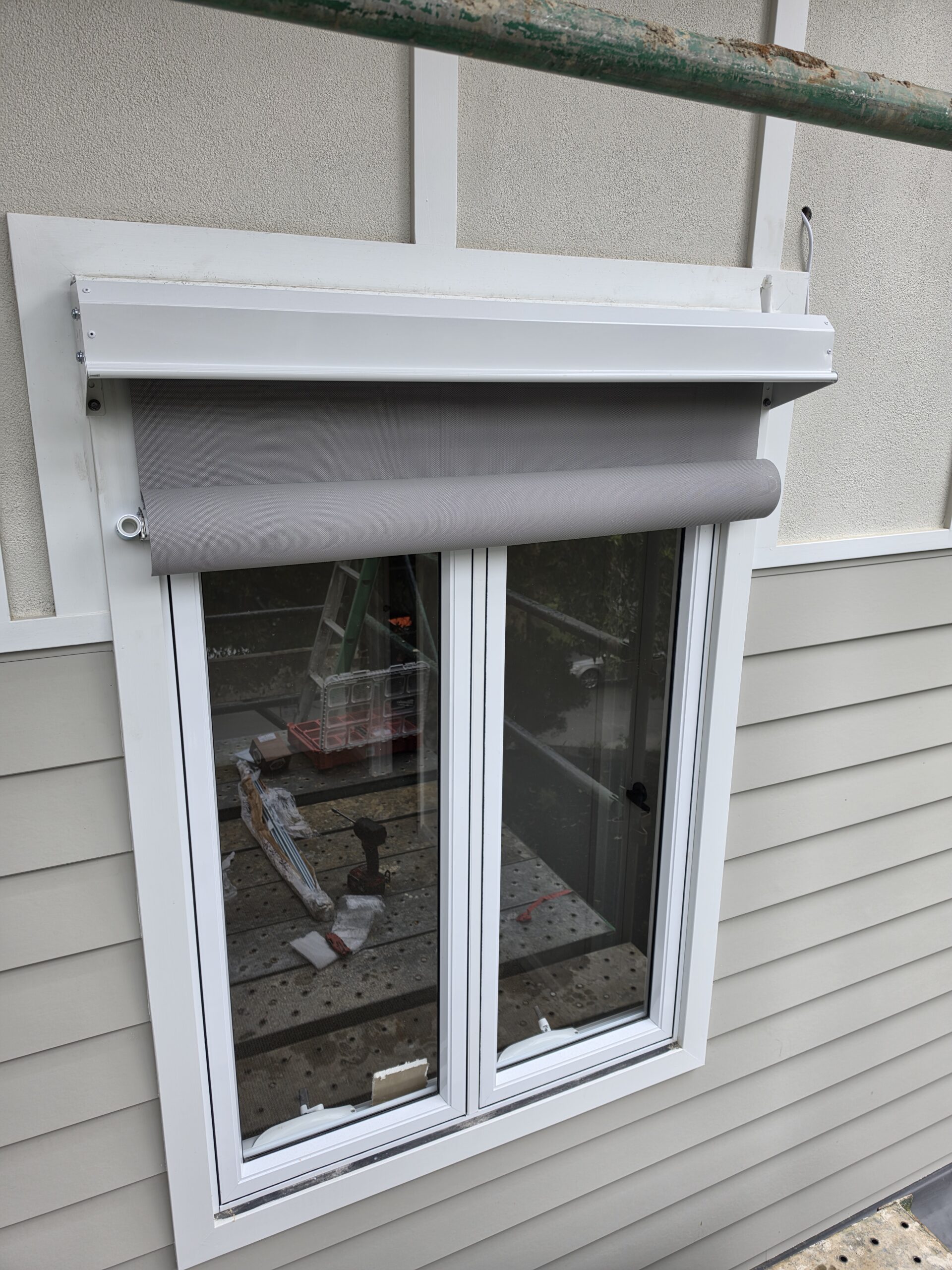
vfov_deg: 73.9
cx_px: 476
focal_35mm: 23
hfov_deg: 58.9
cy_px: 635
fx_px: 843
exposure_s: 1/100
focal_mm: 6.5
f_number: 1.4
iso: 25
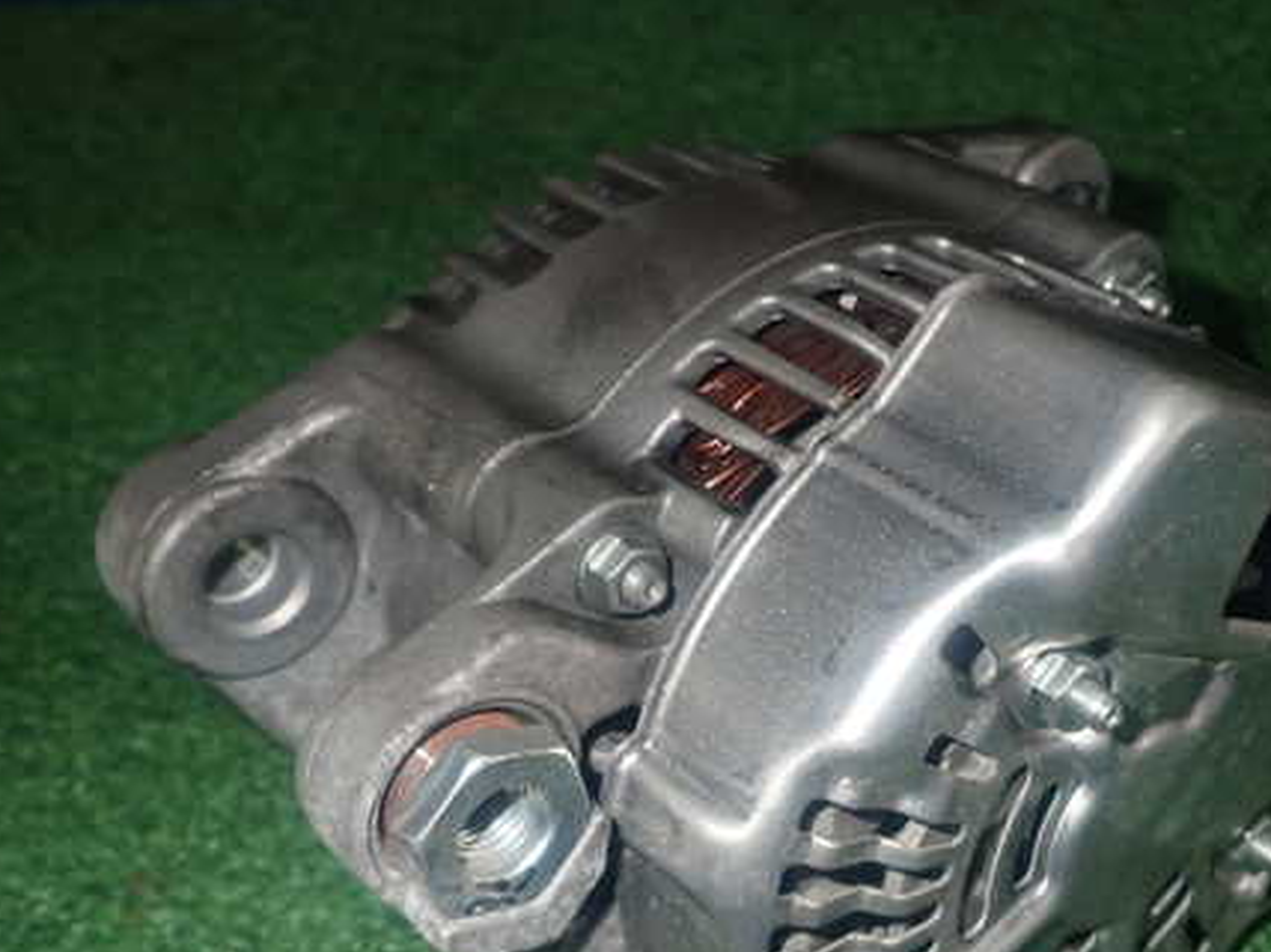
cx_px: 798
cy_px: 589
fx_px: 1652
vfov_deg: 32.0
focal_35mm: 45
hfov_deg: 41.8
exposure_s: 1/30
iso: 320
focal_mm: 5.79
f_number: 7.1
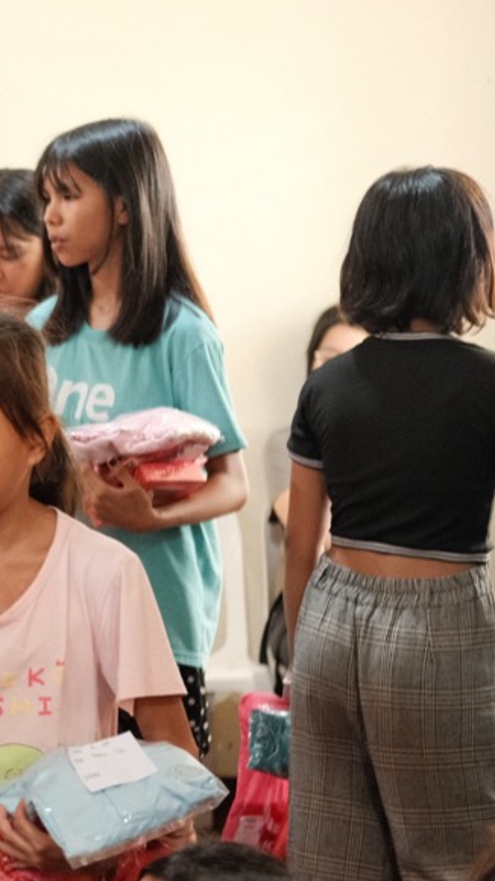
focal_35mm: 134
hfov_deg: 8.7
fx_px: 3129
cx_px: -383
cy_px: 573
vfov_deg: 16.0
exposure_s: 1/105
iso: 1600
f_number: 2
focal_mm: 35
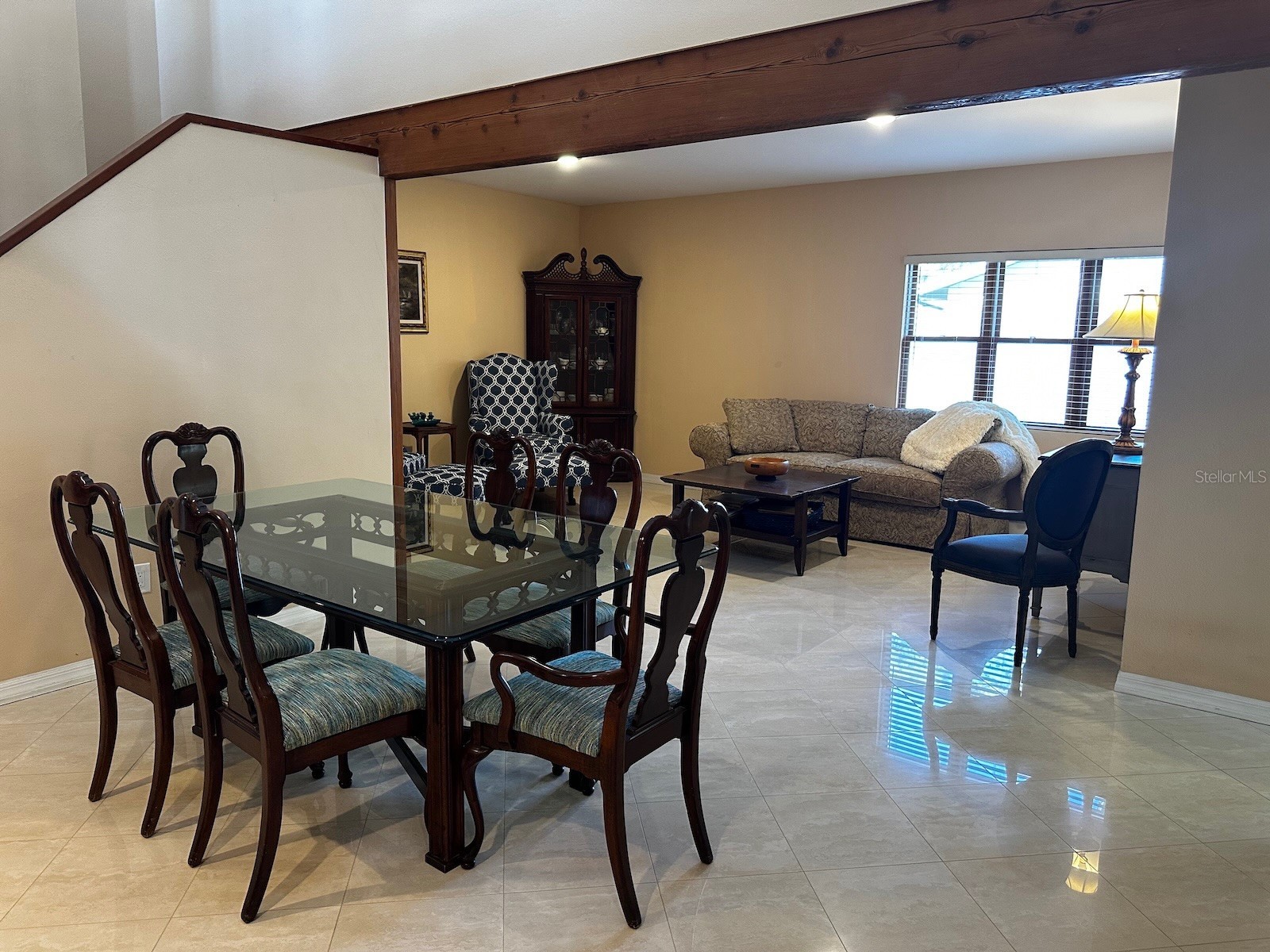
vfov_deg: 56.8
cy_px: 476
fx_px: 881
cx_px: 635
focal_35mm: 24
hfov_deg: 71.6
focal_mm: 6.86
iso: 250
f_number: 1.78
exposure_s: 1/60
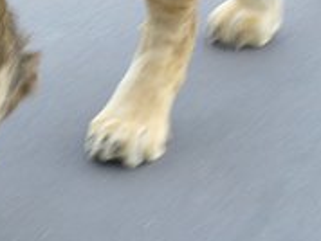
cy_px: -5
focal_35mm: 302
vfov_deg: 4.9
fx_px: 2804
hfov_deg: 6.5
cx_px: -139
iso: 100
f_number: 5
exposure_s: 1/25
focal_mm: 17.4
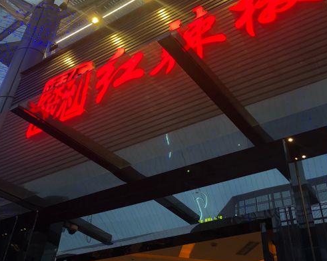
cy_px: 84
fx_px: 377
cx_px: 167
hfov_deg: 46.9
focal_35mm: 39
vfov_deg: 37.7
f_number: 1.8
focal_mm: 4
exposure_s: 1/50
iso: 125
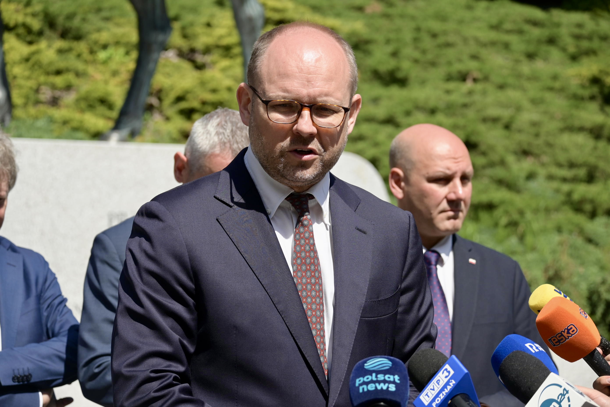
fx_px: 2109
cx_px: 305
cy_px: 204
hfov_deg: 16.5
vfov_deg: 11.0
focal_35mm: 124
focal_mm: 83
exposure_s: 1/1250
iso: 200
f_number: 5
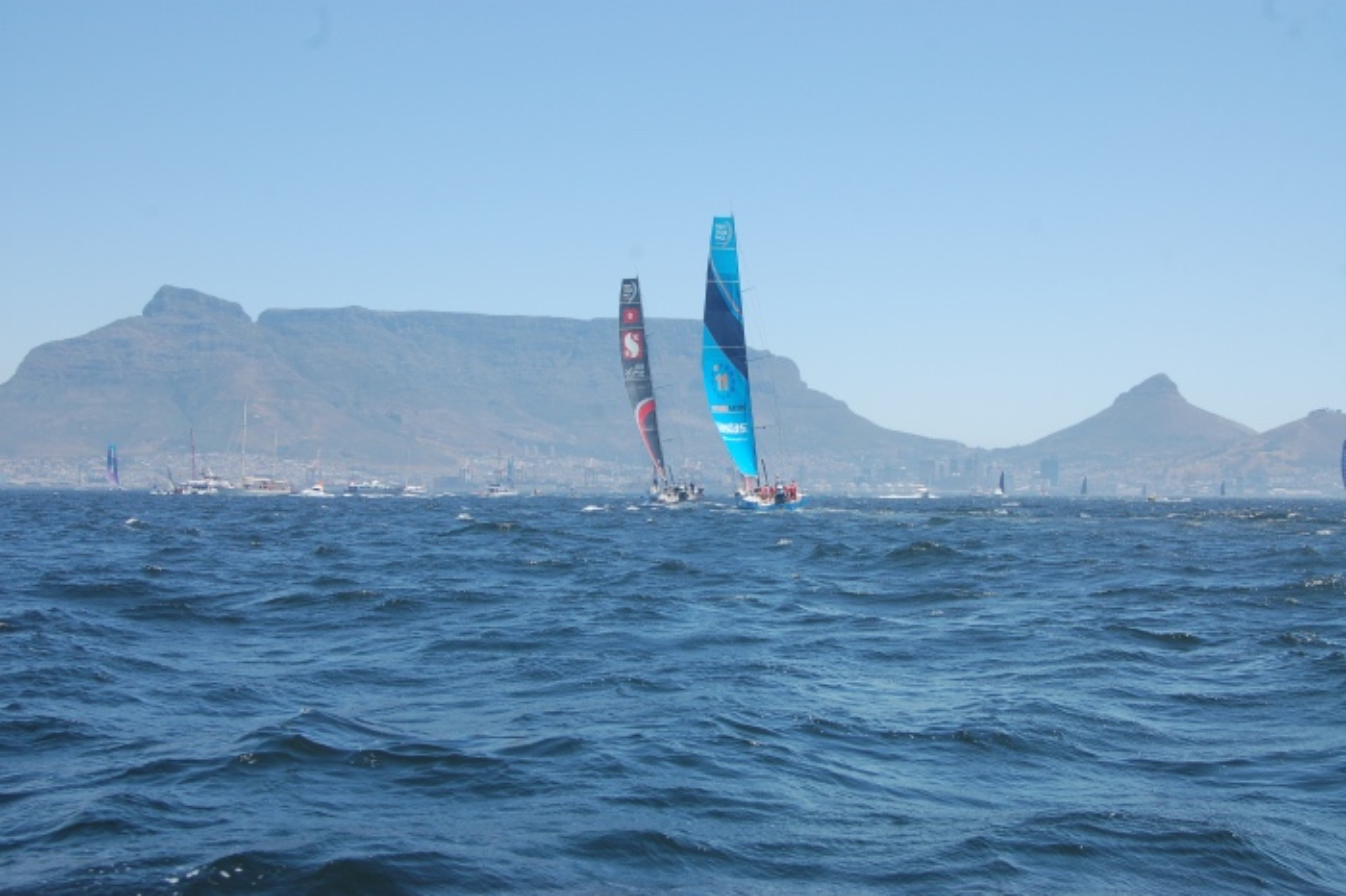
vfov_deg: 28.9
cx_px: 673
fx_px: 1738
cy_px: 448
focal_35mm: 46
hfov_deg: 42.3
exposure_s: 1/320
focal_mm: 31
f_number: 9
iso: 200
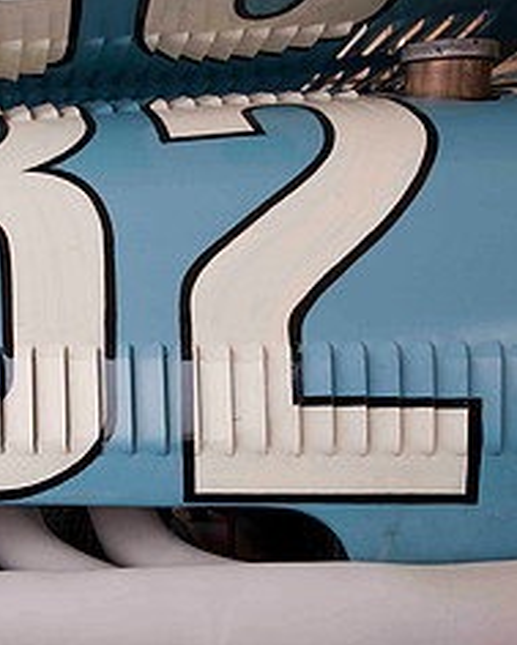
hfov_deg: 26.8
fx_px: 1013
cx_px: -19
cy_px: 389
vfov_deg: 35.2
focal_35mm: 53
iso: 400
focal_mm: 23
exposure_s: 1/80
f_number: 10
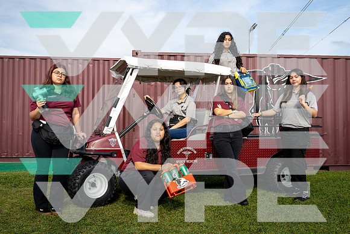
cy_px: 115
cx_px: 185
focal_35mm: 37
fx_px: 356
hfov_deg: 52.3
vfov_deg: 36.3
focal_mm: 33
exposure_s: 1/250
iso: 160
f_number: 8
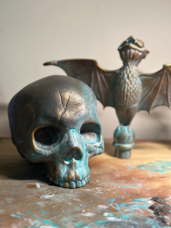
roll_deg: -2.7
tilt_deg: -11.0
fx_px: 316
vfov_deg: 39.7
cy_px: 114
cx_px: 86
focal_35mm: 48
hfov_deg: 30.3
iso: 125
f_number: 1.78
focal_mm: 6.86
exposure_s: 1/67
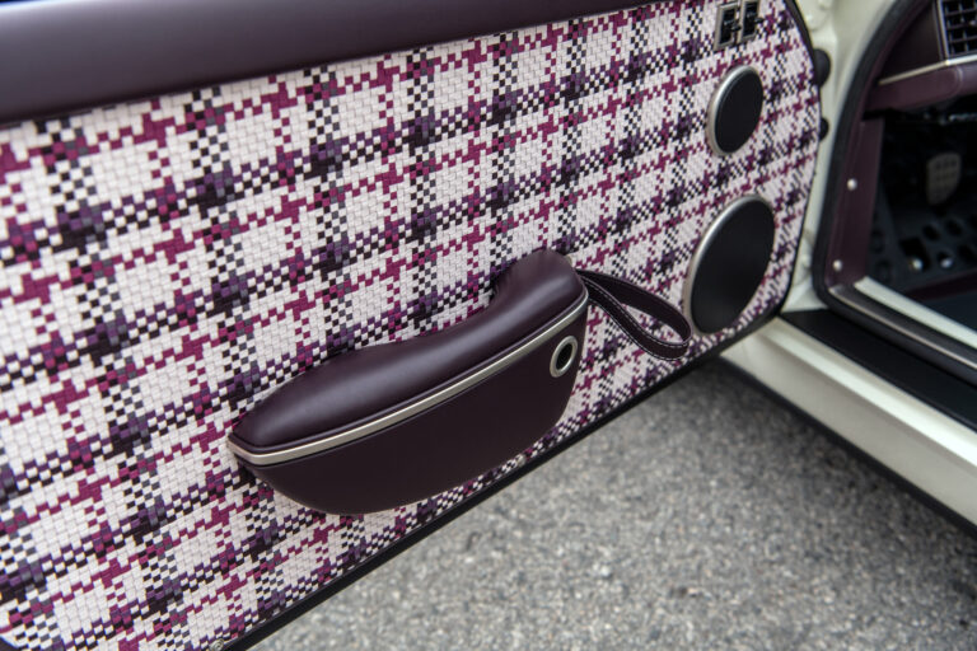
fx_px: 977
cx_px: 488
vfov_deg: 36.9
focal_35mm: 36
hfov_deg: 53.1
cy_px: 326
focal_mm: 36
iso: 100
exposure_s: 1/40
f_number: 4.5
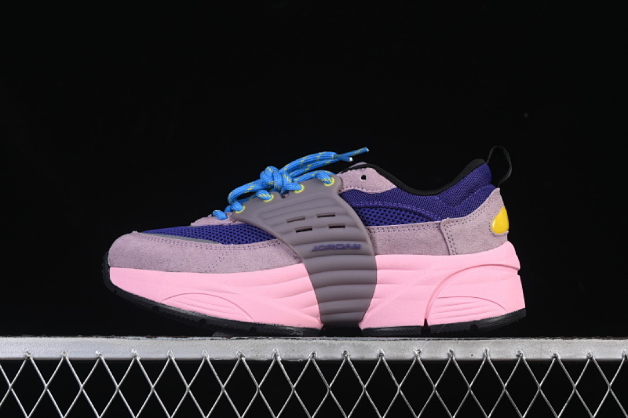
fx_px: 1308
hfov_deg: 27.0
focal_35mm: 75
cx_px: 314
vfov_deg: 18.2
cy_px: 209
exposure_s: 1/80
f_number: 8
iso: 160
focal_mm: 50
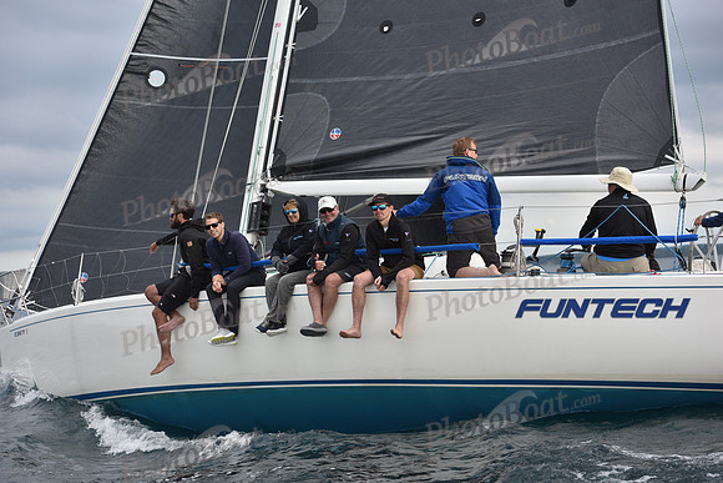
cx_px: 362
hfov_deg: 28.8
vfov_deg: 19.5
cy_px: 242
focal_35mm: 70
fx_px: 1406
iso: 400
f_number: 5.6
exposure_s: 1/800
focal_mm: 70
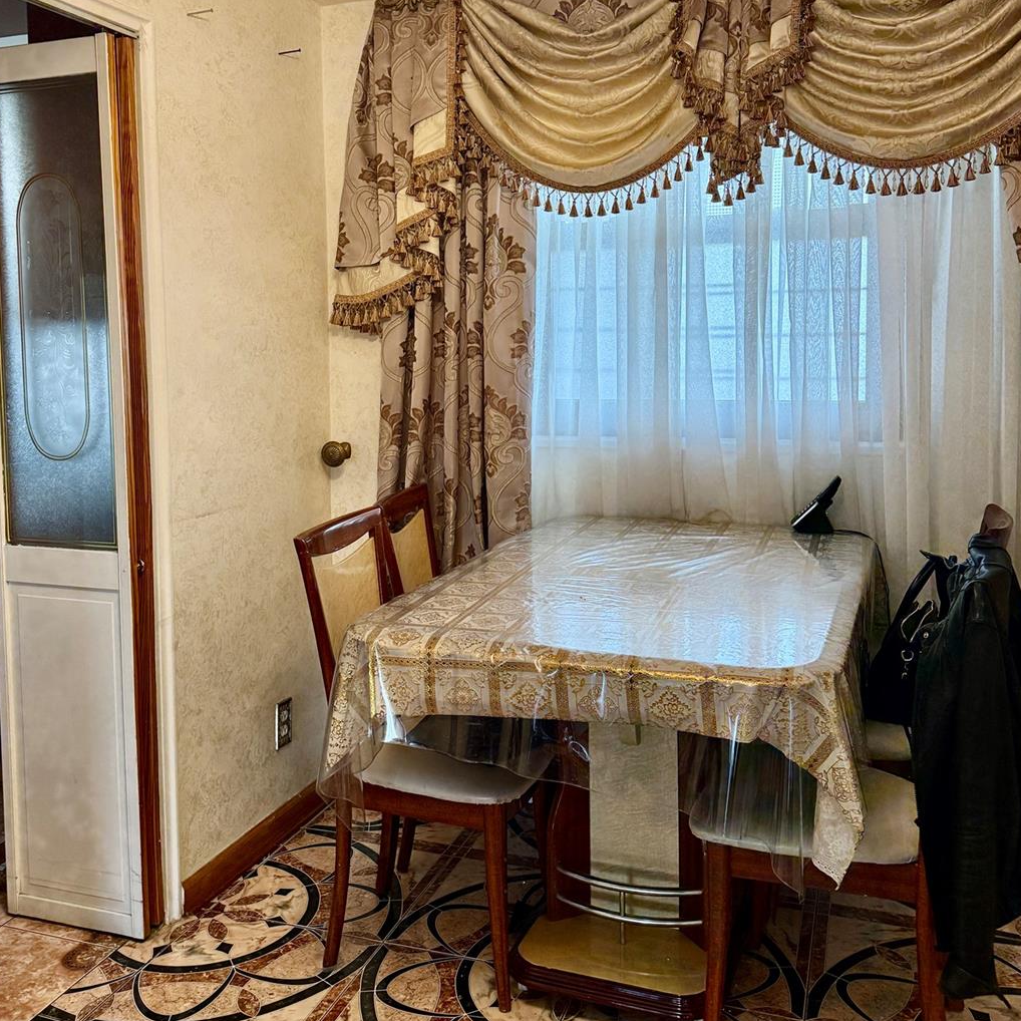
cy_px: 398
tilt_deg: -3.9
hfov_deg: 51.1
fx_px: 1068
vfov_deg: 50.7
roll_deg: +0.9
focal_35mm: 32
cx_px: 483
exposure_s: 1/120
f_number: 1.78
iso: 250
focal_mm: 6.76
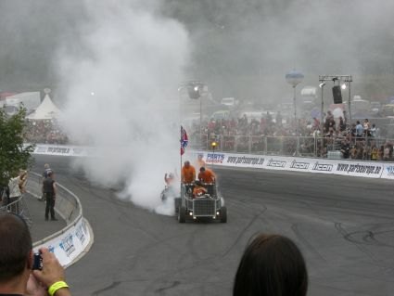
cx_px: 197
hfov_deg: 17.3
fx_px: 1298
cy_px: 148
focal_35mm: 114
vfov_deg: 13.0
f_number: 5.2
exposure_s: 1/100
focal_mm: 18.6
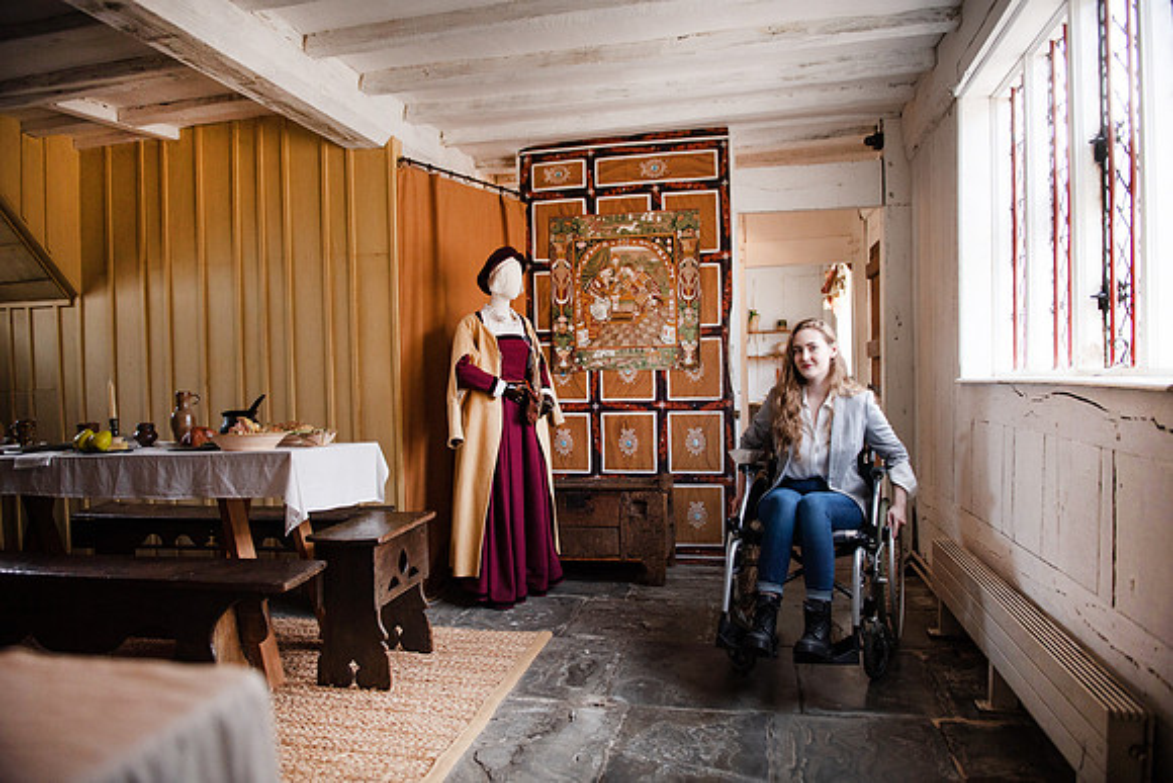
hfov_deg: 73.7
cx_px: 586
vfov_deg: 53.2
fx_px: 782
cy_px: 392
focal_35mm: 24
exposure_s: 1/125
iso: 640
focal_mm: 24
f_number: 2.8
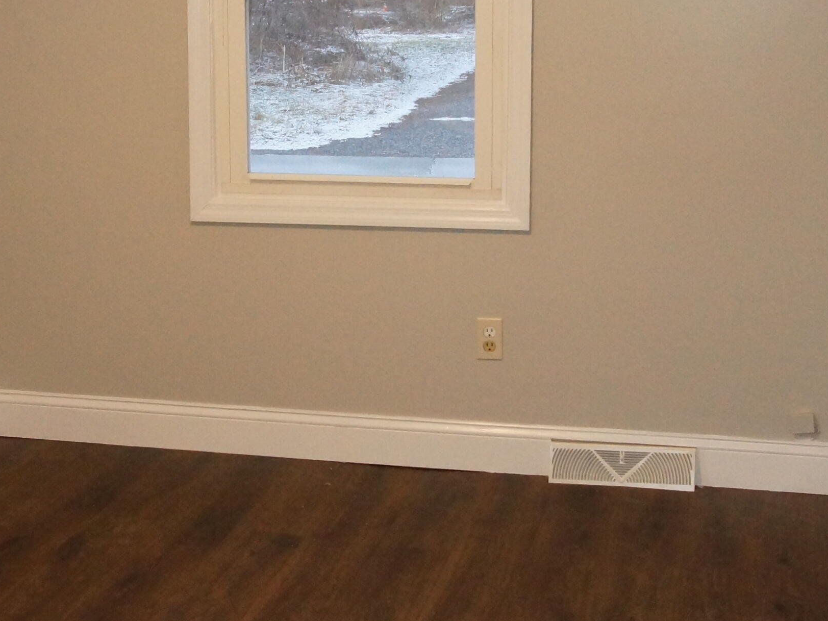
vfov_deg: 22.9
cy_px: 229
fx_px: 1531
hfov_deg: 30.3
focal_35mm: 64
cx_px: 408
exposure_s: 1/80
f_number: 4.5
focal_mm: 17
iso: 1600
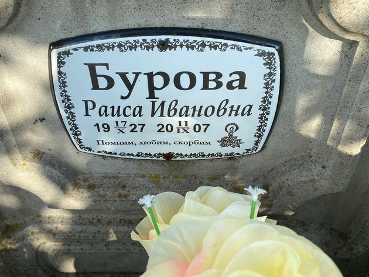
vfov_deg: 42.6
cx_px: 172
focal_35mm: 33
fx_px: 352
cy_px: 102
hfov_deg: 55.3
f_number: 1.8
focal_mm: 4.25
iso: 32
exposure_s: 1/871
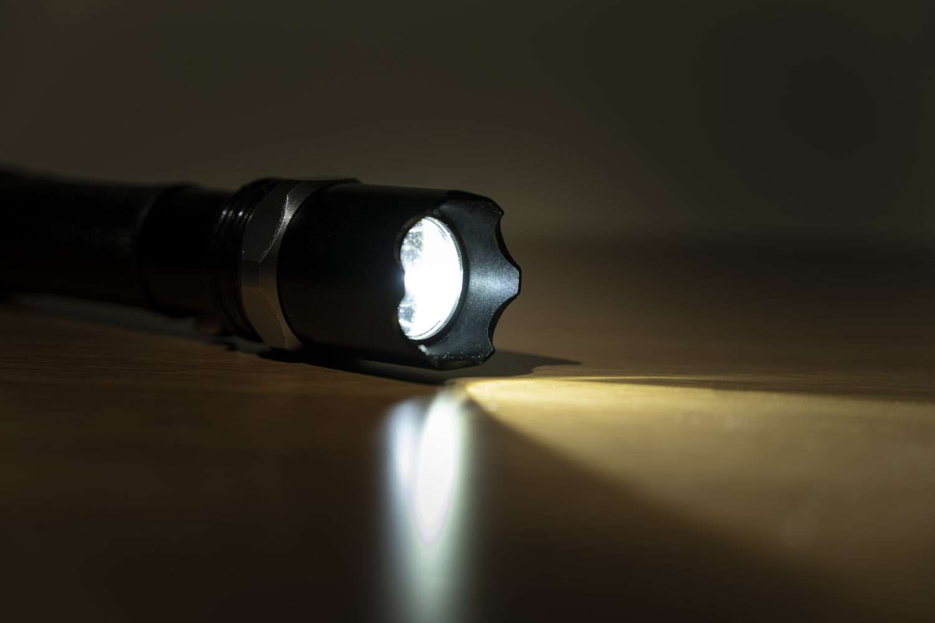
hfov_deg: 28.8
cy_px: 312
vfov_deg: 19.5
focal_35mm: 70
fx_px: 1818
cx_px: 468
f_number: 4
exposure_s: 1/8
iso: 64
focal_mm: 70
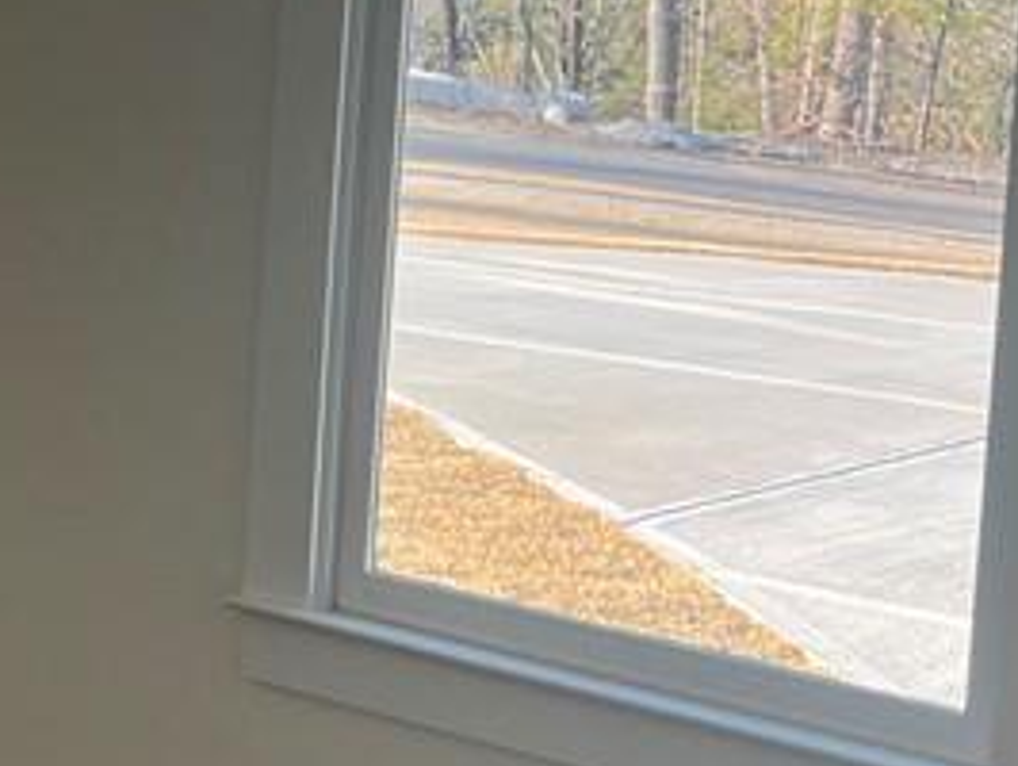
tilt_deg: -3.6
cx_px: -586
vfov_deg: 14.5
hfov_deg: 17.3
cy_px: -50
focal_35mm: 100
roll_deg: -2.7
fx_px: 2943
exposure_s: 1/214
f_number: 1.5
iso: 40
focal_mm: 5.7
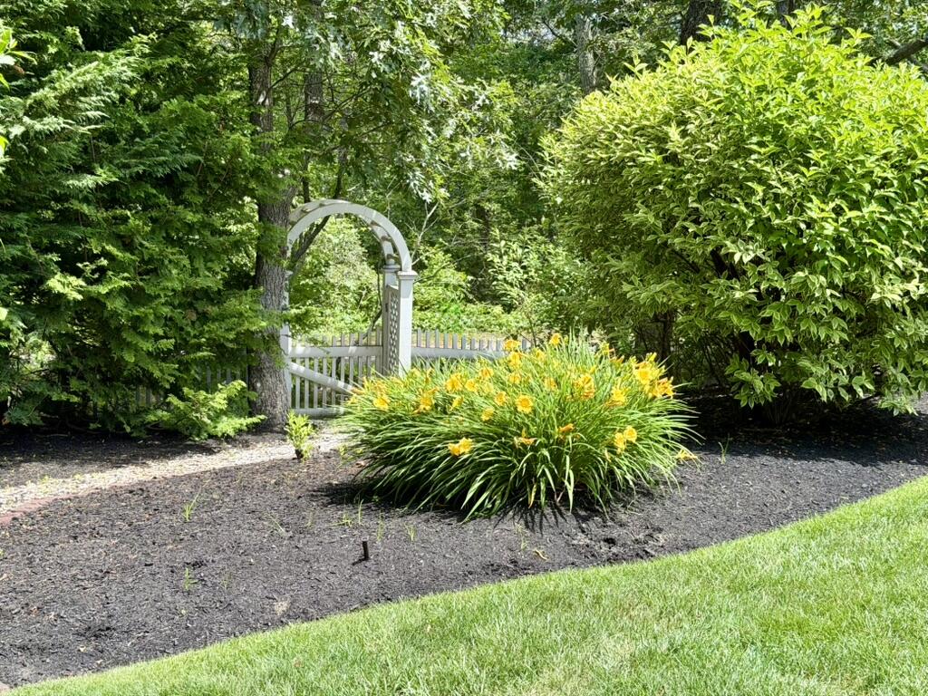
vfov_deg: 30.3
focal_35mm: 48
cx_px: 464
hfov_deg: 39.7
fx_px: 1287
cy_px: 348
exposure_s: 1/1000
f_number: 1.78
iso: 80
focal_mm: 6.76
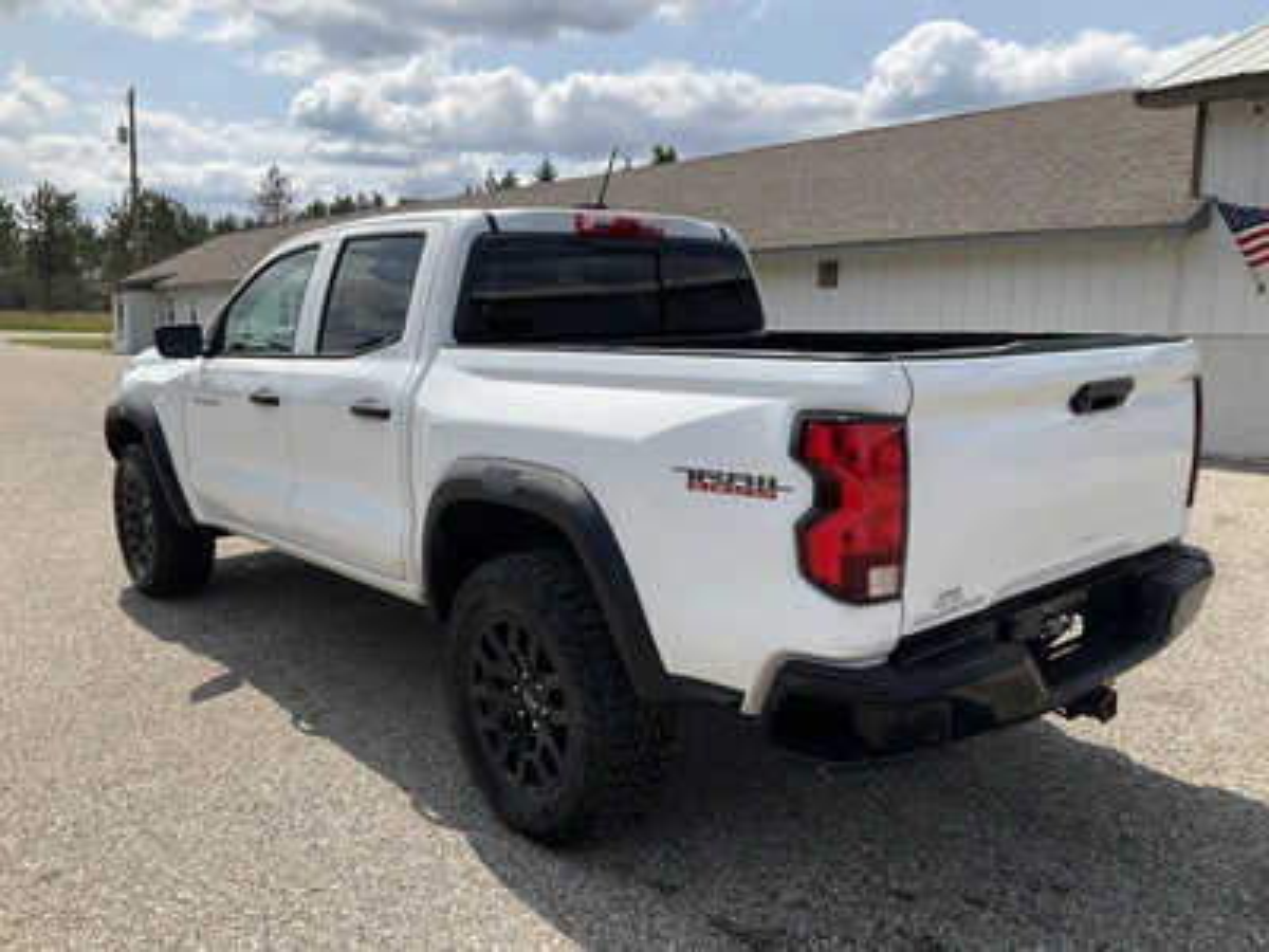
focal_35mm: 29
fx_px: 1063
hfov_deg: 61.7
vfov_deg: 48.2
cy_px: 476
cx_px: 634
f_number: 1.8
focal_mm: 3
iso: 25
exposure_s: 1/2538
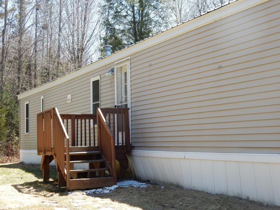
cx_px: 140
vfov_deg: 20.7
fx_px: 574
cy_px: 105
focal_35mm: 71
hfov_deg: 27.4
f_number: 4.8
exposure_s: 1/200
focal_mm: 12.6
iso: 125
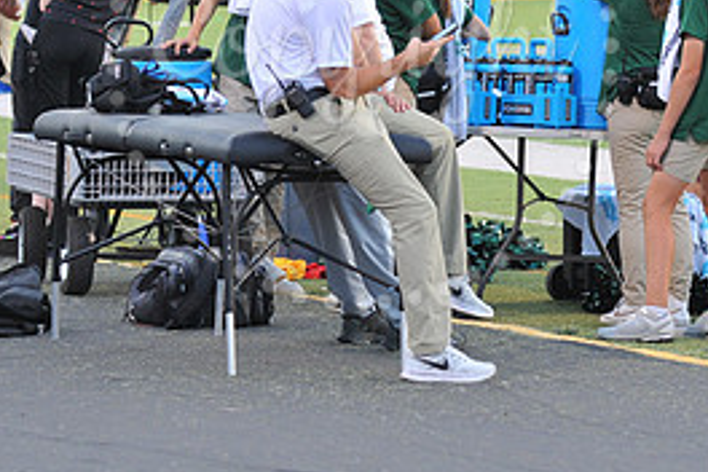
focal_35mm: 318
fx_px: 6254
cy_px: 51
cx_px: 362
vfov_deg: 4.3
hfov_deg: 6.5
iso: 1000
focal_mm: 145
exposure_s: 1/200
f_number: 5
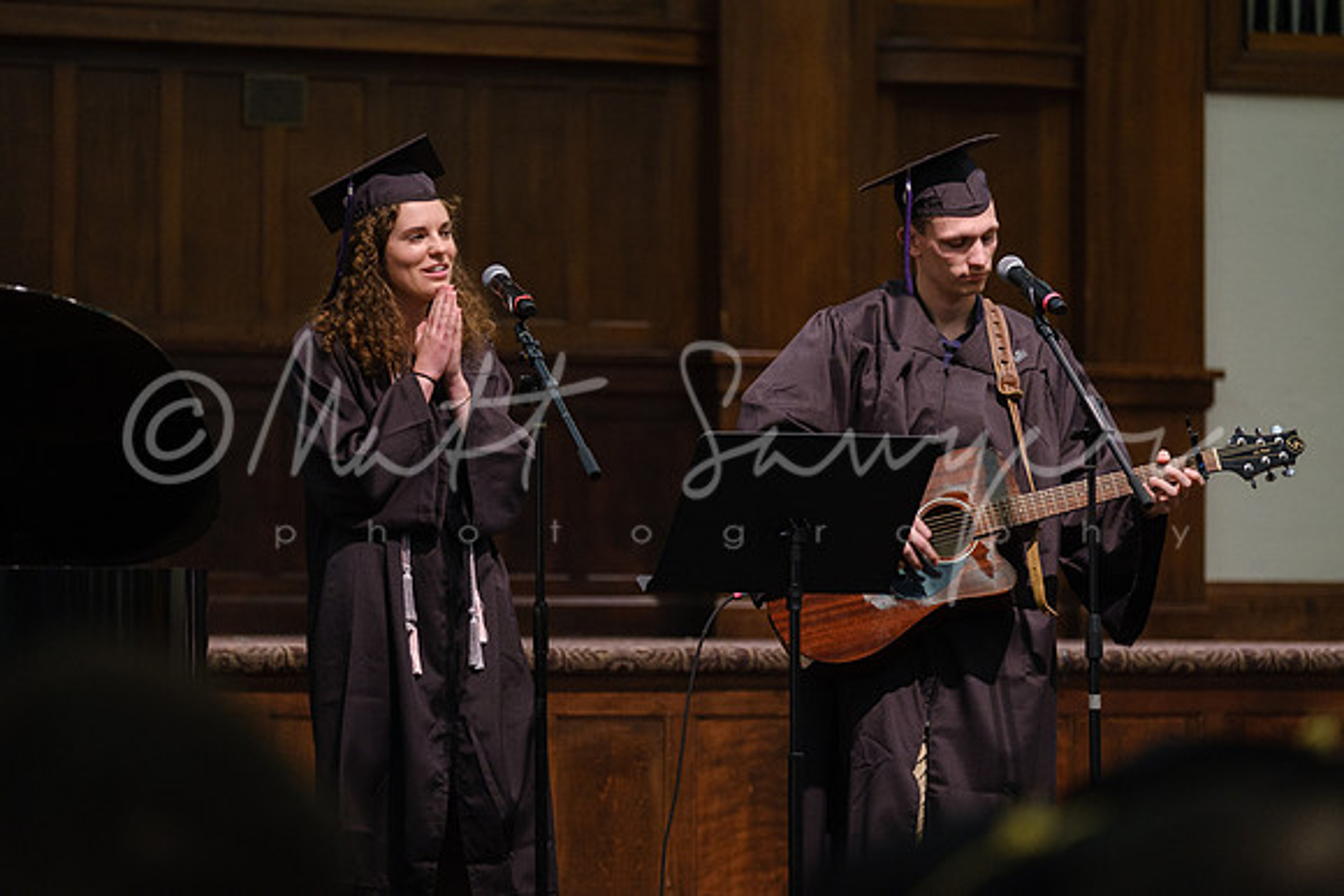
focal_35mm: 179
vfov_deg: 7.7
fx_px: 6684
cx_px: 672
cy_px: 448
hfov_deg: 11.5
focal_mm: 119.2
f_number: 2.8
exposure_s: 1/125
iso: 1600
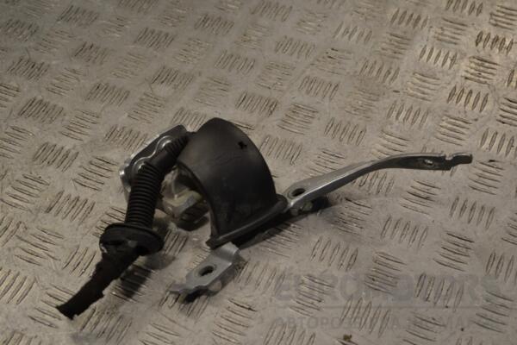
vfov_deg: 21.6
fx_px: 905
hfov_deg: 31.9
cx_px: 258
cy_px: 172
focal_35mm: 63
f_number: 5.6
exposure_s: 1/125
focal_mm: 42
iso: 250
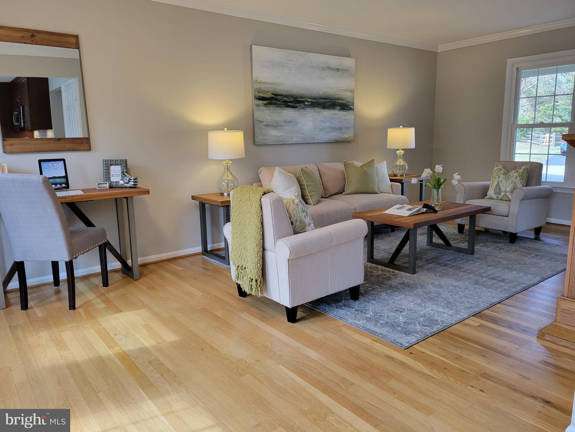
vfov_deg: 53.1
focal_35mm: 26
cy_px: 216
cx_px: 288
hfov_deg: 67.3
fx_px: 432
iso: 125
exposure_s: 1/120
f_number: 1.8
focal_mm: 5.4
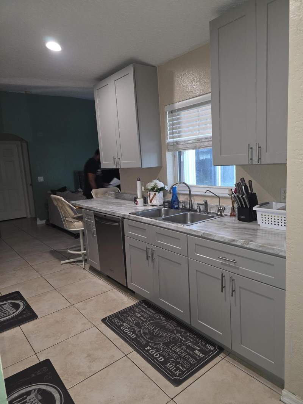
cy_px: 202
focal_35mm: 23
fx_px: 268
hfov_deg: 58.9
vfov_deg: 73.9
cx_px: 152
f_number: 1.7
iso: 125
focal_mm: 6.3
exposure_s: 1/24
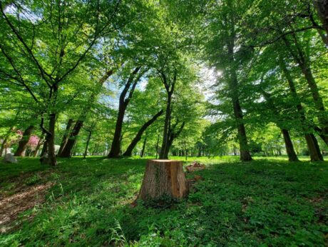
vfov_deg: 90.0
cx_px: 164
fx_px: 123
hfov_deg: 106.1
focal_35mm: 13
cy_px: 124
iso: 50
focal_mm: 1.74
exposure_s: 1/354
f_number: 2.2
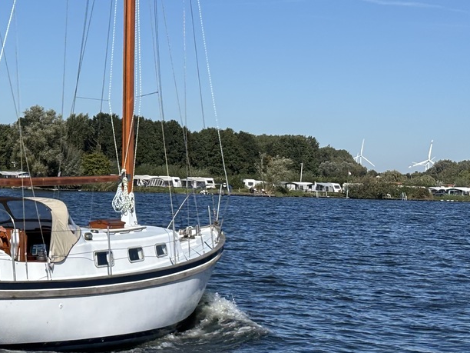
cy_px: 137
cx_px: 21
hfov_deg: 18.8
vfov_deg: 14.5
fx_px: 1385
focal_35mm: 102
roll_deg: -1.5
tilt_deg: +2.7
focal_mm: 5.96
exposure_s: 1/4854
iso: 40
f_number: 1.6
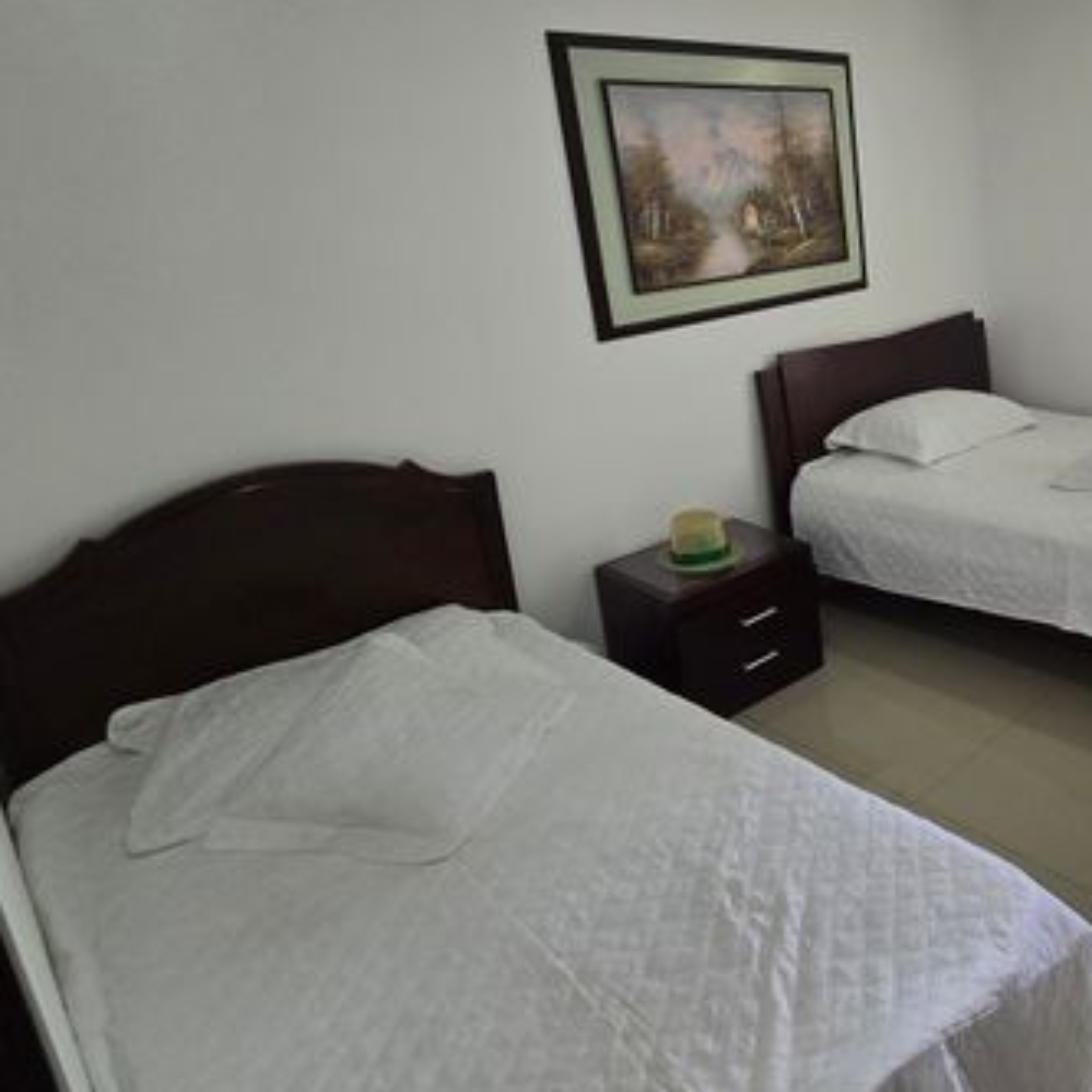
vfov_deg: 66.2
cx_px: 962
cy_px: 403
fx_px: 821
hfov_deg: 58.5
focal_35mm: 23
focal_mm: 2.2
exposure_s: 1/60
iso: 200
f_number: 2.2
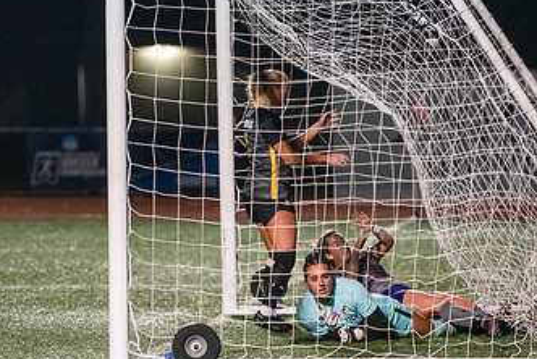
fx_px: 5210
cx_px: 285
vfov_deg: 3.9
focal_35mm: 349
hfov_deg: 5.9
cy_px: 266
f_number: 2.8
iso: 8000
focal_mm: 200
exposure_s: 1/1000
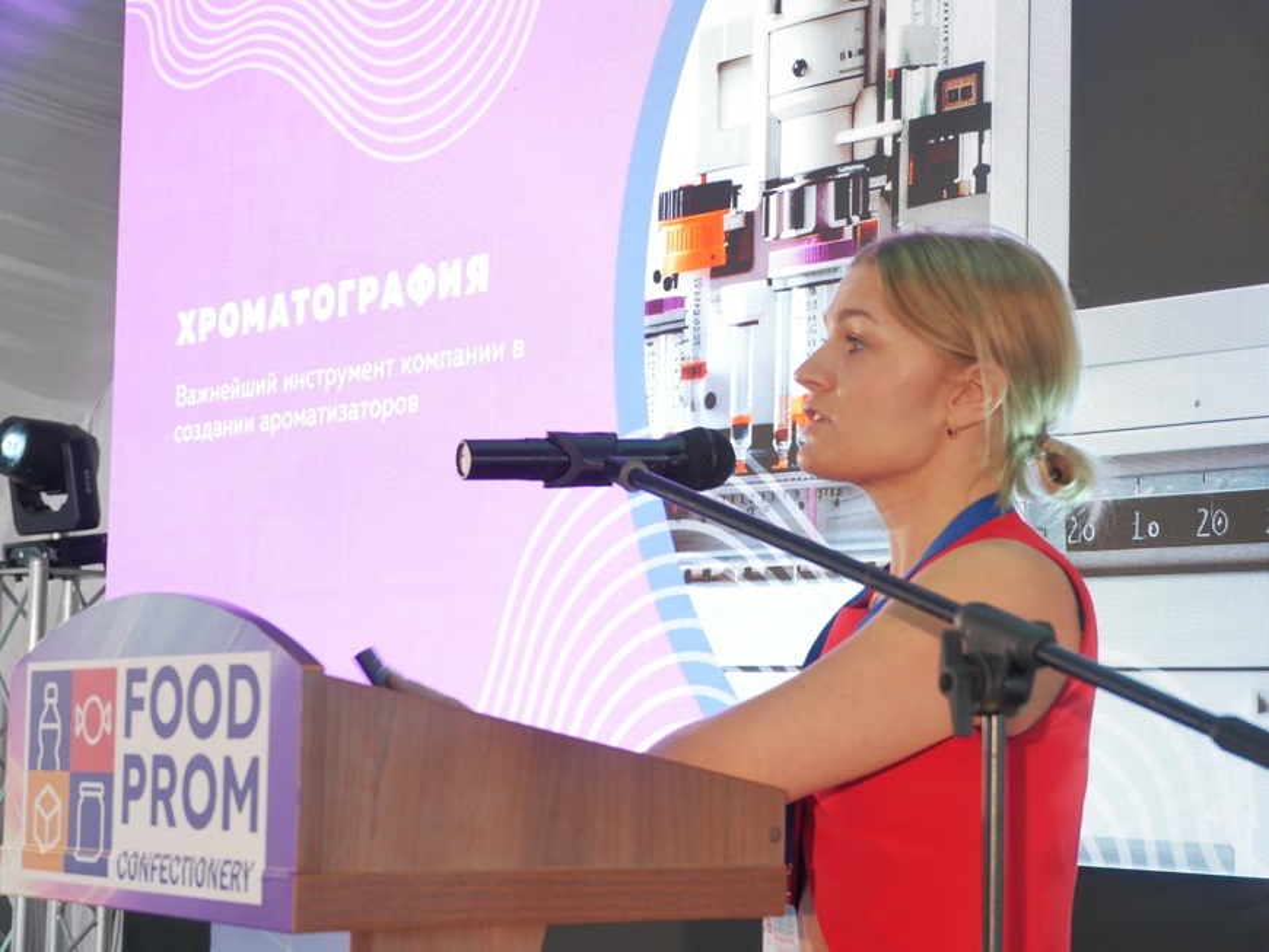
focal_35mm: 64
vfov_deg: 22.9
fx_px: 2347
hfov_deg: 30.3
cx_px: 634
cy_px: 476
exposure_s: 1/40
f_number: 5
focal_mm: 32
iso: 400
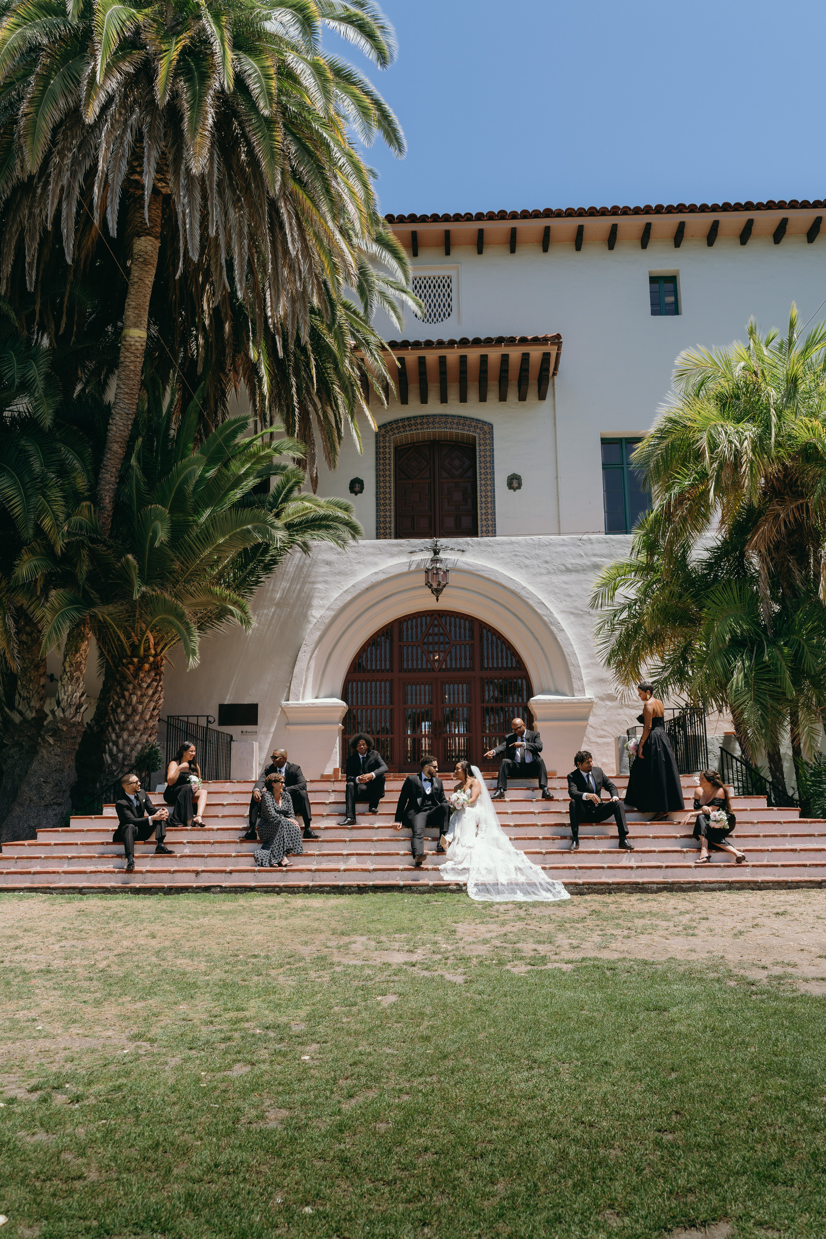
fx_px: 964
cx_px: 413
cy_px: 620
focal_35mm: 28
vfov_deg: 65.5
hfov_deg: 46.4
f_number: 7.1
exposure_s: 1/320
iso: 160
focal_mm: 28
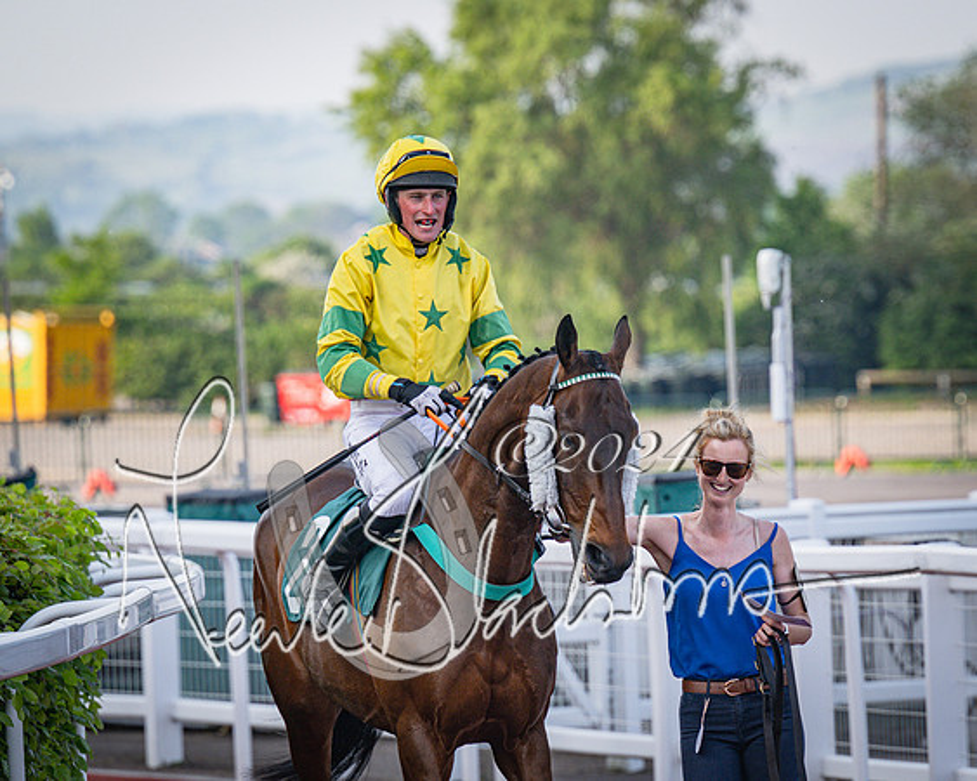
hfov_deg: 5.4
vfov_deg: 4.3
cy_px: 392
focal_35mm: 357
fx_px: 10317
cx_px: 540
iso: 400
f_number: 5
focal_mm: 210
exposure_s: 1/800
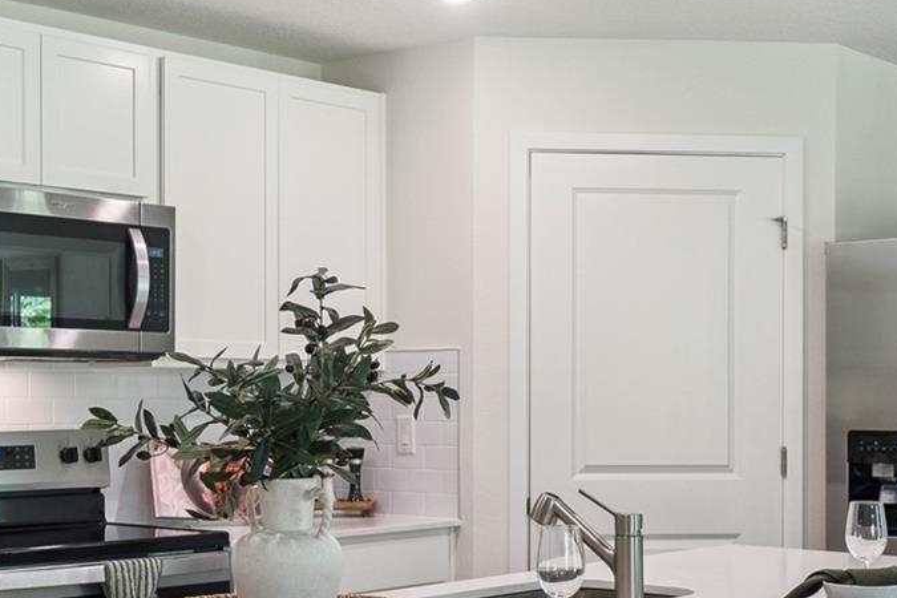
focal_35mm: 64
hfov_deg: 31.4
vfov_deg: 21.1
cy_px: 413
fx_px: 1595
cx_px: 522
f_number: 2.8
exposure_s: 1/160
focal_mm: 18
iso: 200
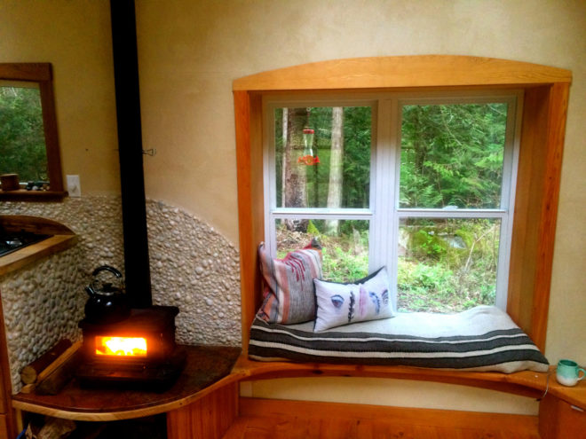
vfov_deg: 48.2
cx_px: 293
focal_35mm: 29
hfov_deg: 61.7
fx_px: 491
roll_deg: +0.5
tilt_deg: -15.5
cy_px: 220
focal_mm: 4.15
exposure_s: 1/30
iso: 250
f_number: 2.2
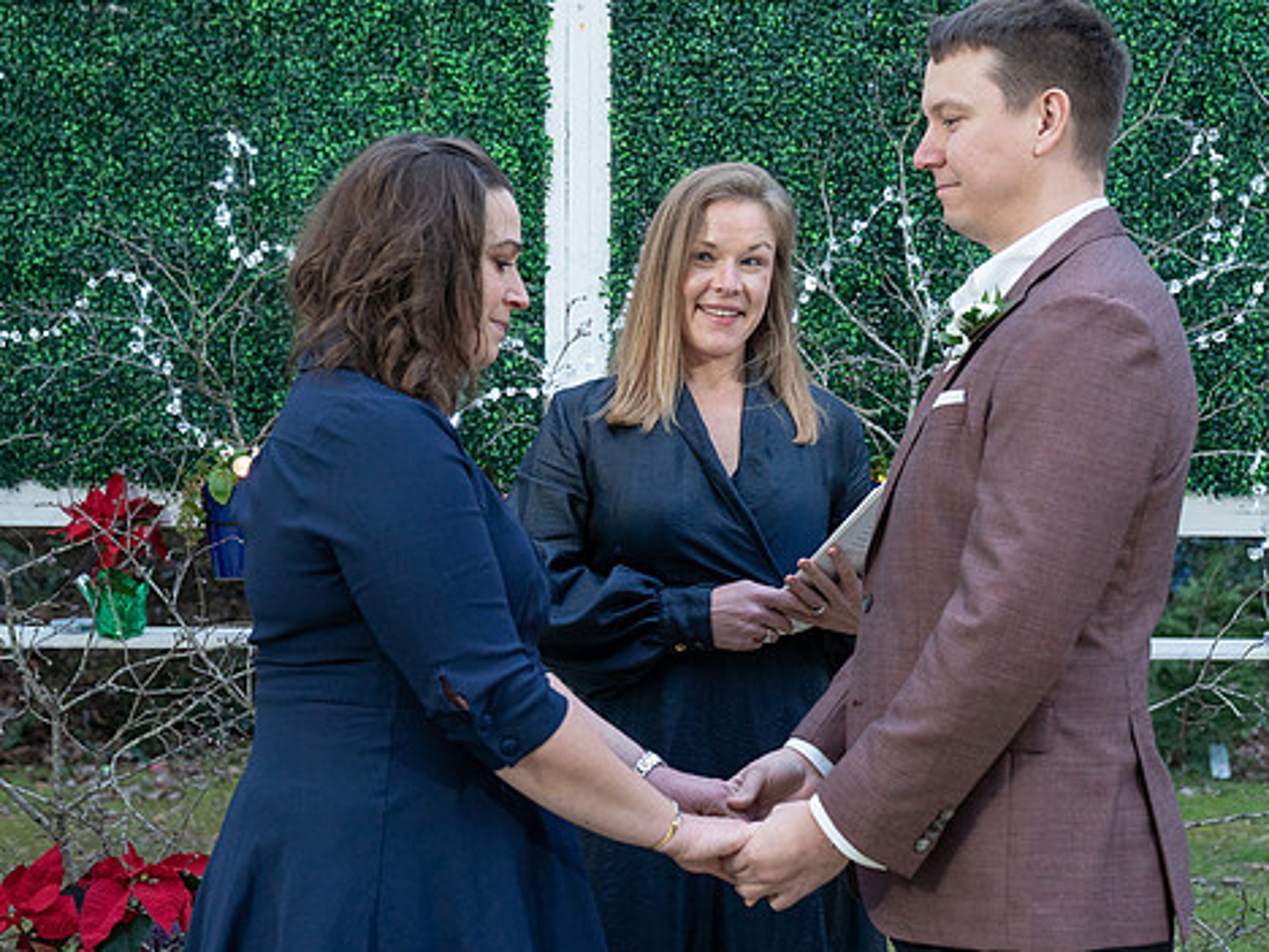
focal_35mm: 62
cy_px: 485
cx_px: 652
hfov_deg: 31.2
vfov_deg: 23.7
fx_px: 2273
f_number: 4
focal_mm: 46
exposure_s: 1/100
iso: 2000
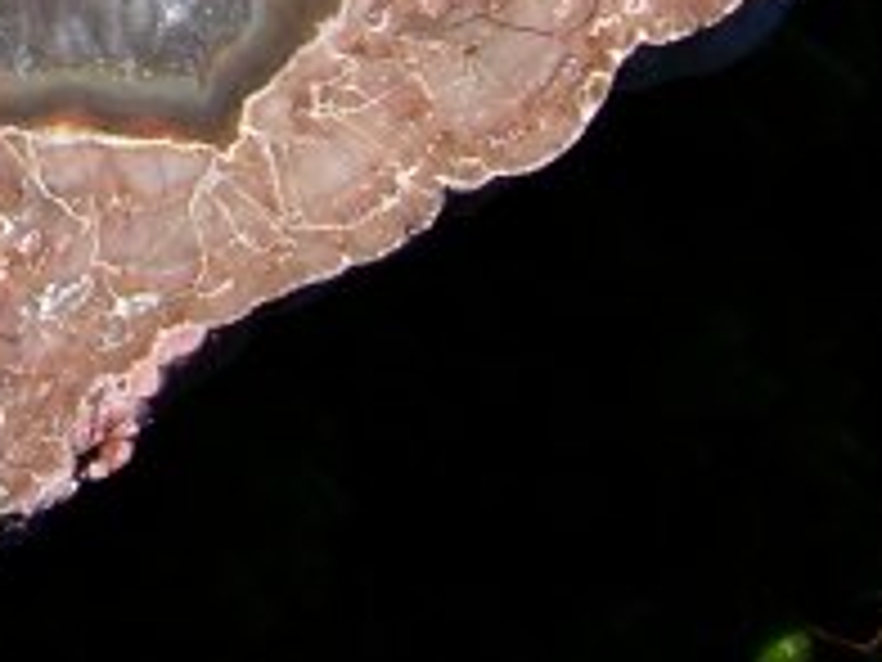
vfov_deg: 10.1
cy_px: -477
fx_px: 3542
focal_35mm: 139
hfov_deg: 13.5
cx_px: -382
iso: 80
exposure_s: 1/500
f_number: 4.8
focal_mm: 5.6
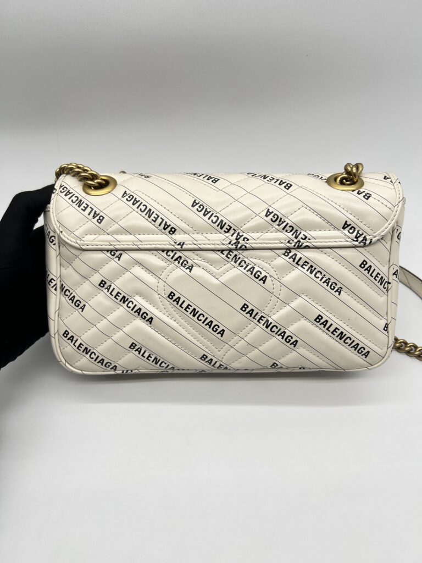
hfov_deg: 53.1
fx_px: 423
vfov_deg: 67.3
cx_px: 211
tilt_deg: -40.3
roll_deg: +1.9
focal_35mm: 26
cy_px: 282
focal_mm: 5.7
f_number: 1.5
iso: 40
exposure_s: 1/180
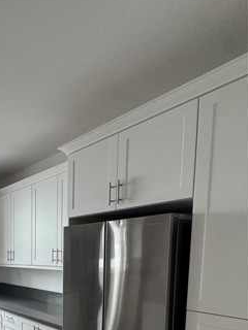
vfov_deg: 56.8
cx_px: 6
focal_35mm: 28
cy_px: 282
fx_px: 267
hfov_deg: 43.4
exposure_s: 1/99
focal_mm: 2.22
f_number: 2.2
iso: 160
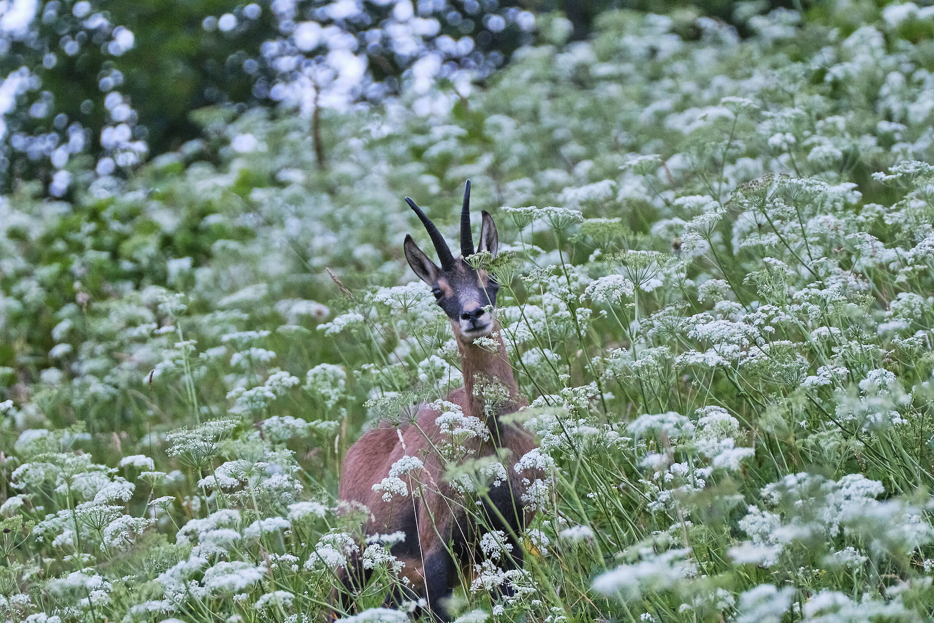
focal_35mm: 630
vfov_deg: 2.2
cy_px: 312
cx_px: 467
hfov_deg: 3.3
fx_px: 16344
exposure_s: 1/125
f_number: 9
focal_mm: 420
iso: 3200
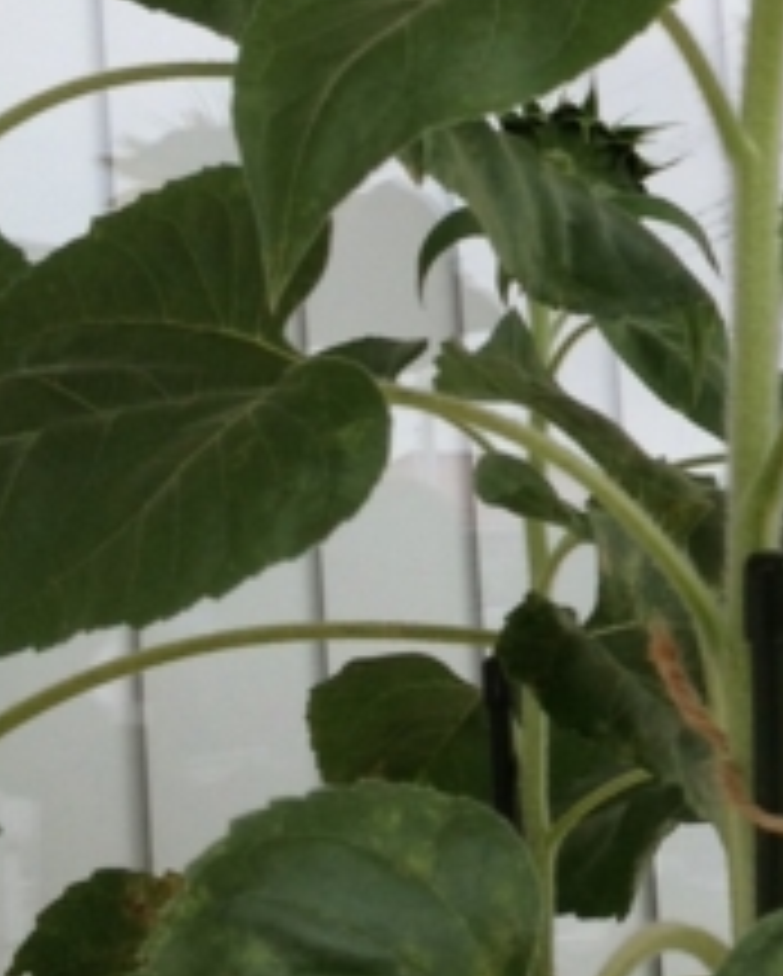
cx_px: 1148
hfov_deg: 11.8
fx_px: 3645
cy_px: 360
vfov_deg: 15.2
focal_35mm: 126
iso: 50
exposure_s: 1/476
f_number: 2.4
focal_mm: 4.28
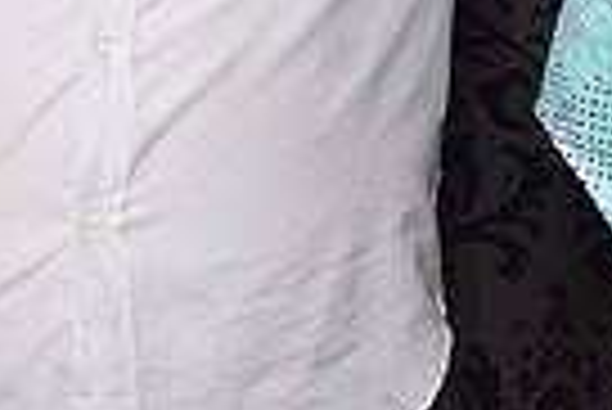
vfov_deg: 7.9
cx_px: 1008
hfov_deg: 11.7
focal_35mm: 166
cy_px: -430
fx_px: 2825
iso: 500
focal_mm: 26
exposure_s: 1/60
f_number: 20
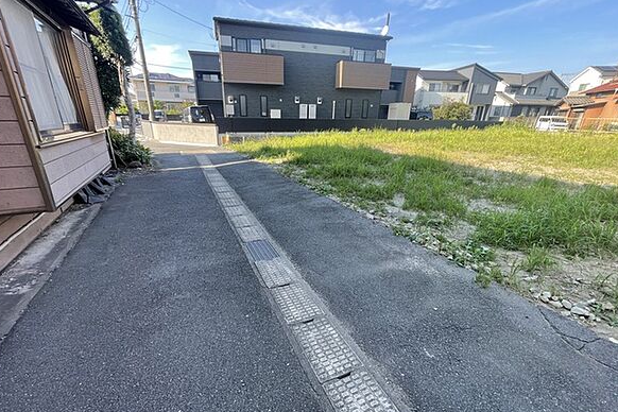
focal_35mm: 15
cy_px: 220
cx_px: 303
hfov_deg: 100.4
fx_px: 257
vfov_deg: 77.2
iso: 25
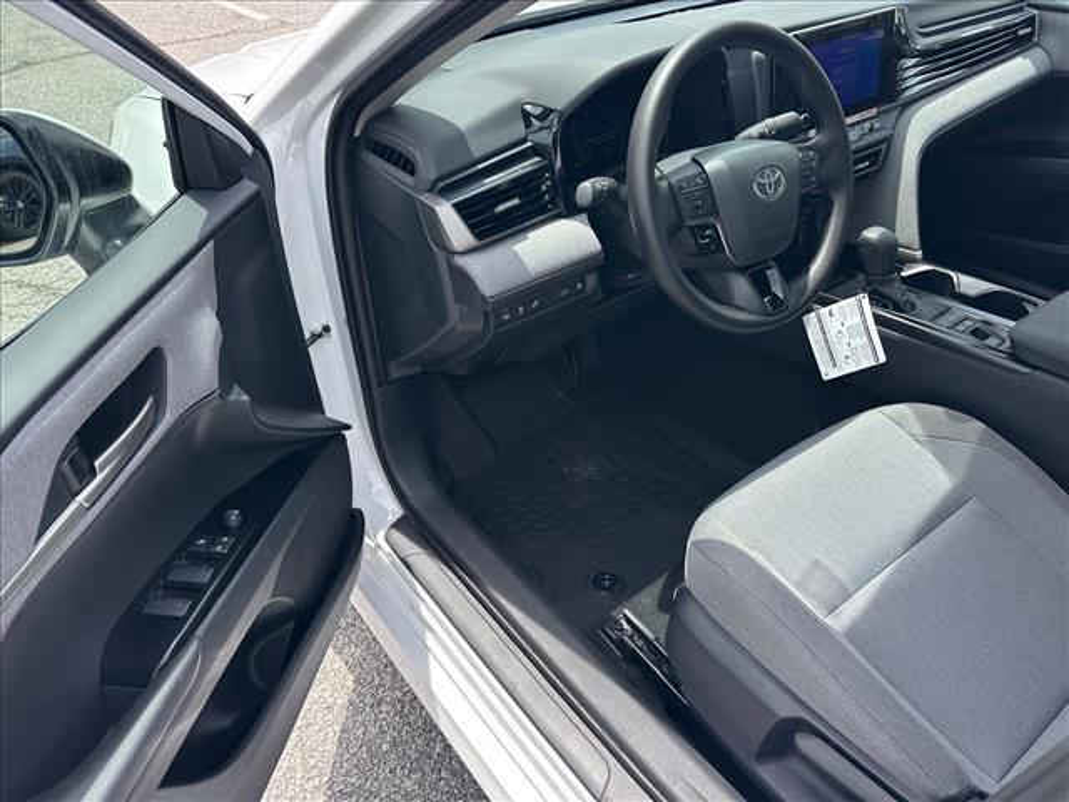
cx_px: 534
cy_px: 401
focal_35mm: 24
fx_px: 741
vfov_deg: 56.8
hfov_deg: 71.6
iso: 80
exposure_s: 1/971
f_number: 1.78
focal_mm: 6.86
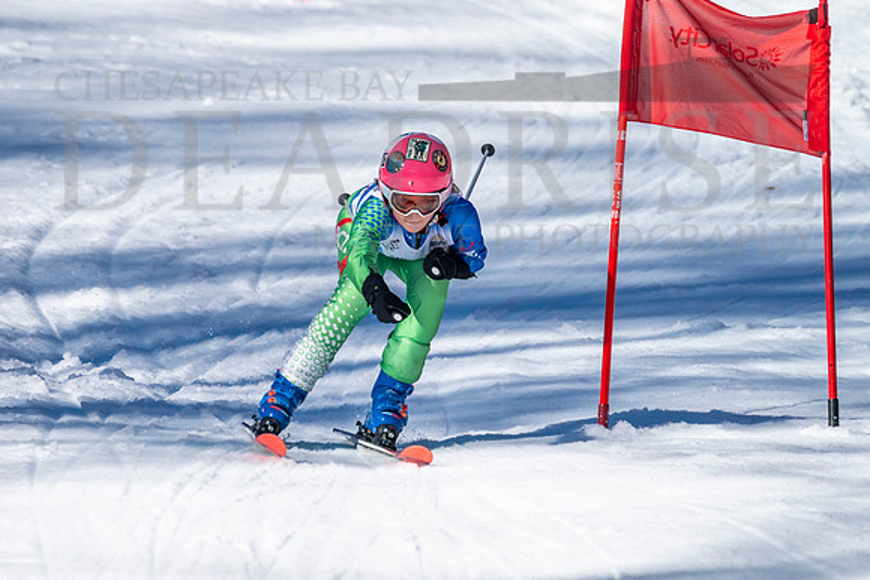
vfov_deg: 1.9
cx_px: 329
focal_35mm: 740
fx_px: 17895
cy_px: 276
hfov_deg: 2.8
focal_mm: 560
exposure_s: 1/2000
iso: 500
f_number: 8
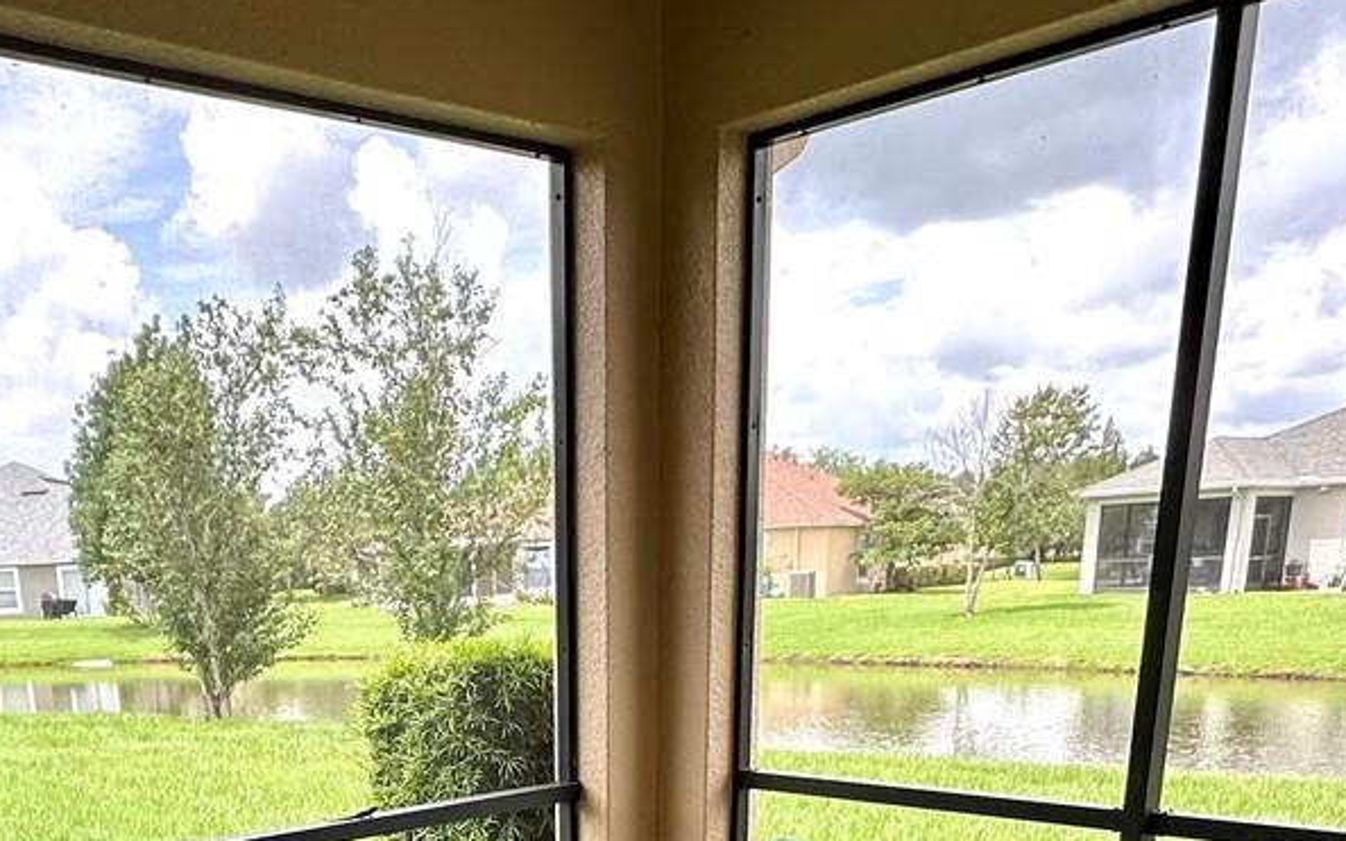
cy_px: 1061
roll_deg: +2.0
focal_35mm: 40
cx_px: 451
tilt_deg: -18.7
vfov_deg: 27.3
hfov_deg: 48.5
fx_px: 1467
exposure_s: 1/149
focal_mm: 2.22
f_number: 2.2
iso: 40
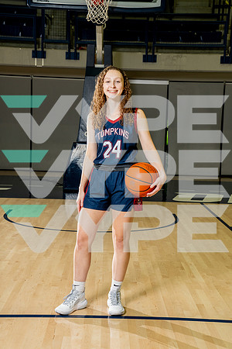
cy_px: 174
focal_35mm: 60
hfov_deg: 22.6
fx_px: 580
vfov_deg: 33.4
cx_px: 116
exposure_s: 1/250
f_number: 8
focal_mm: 60
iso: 640
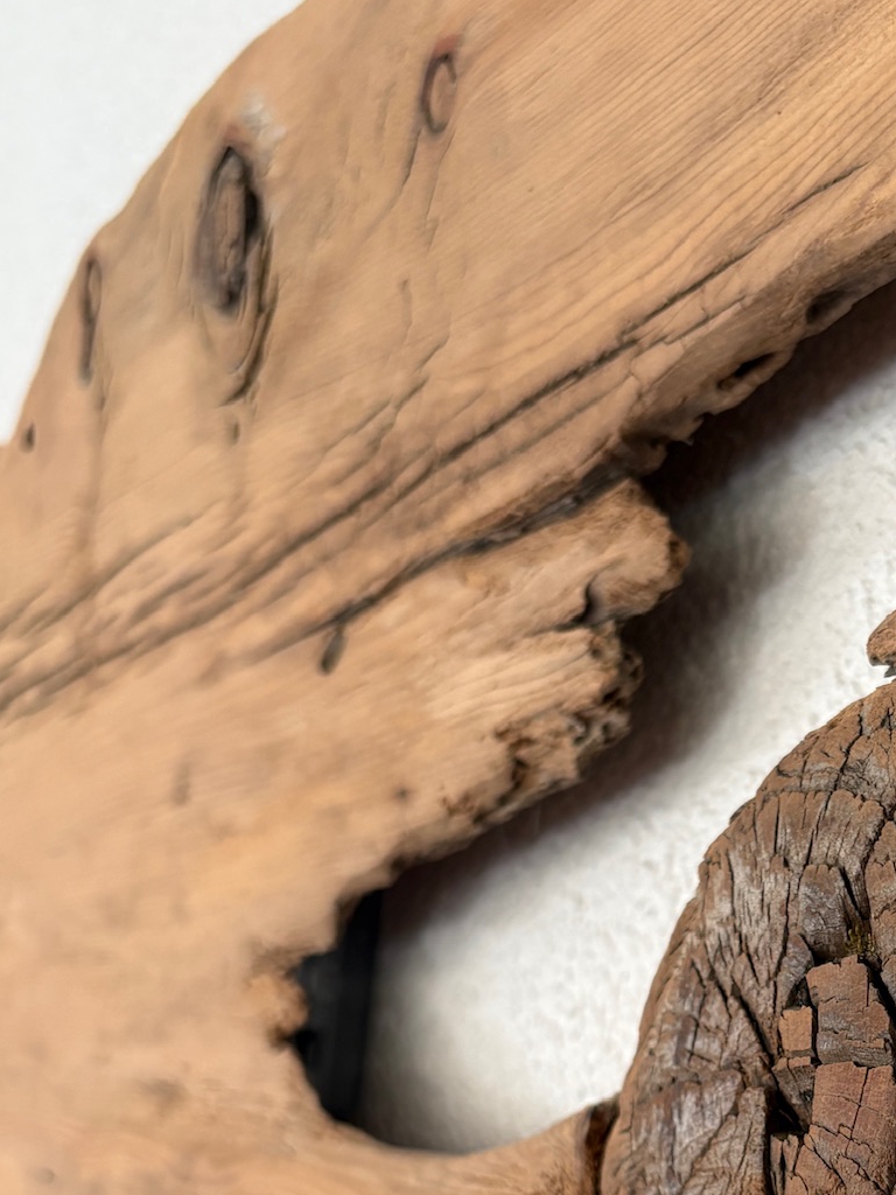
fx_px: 1795
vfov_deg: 34.8
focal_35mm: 52
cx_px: 839
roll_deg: -2.6
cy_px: 1067
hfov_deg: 26.9
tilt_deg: +3.3
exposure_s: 1/118
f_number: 1.6
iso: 125
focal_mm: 5.96
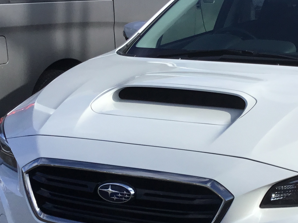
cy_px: 146
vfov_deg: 17.7
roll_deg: +0.0
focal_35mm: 83
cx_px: 245
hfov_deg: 23.2
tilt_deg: -13.3
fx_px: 714
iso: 25
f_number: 2.4
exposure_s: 1/1597
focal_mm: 3.3
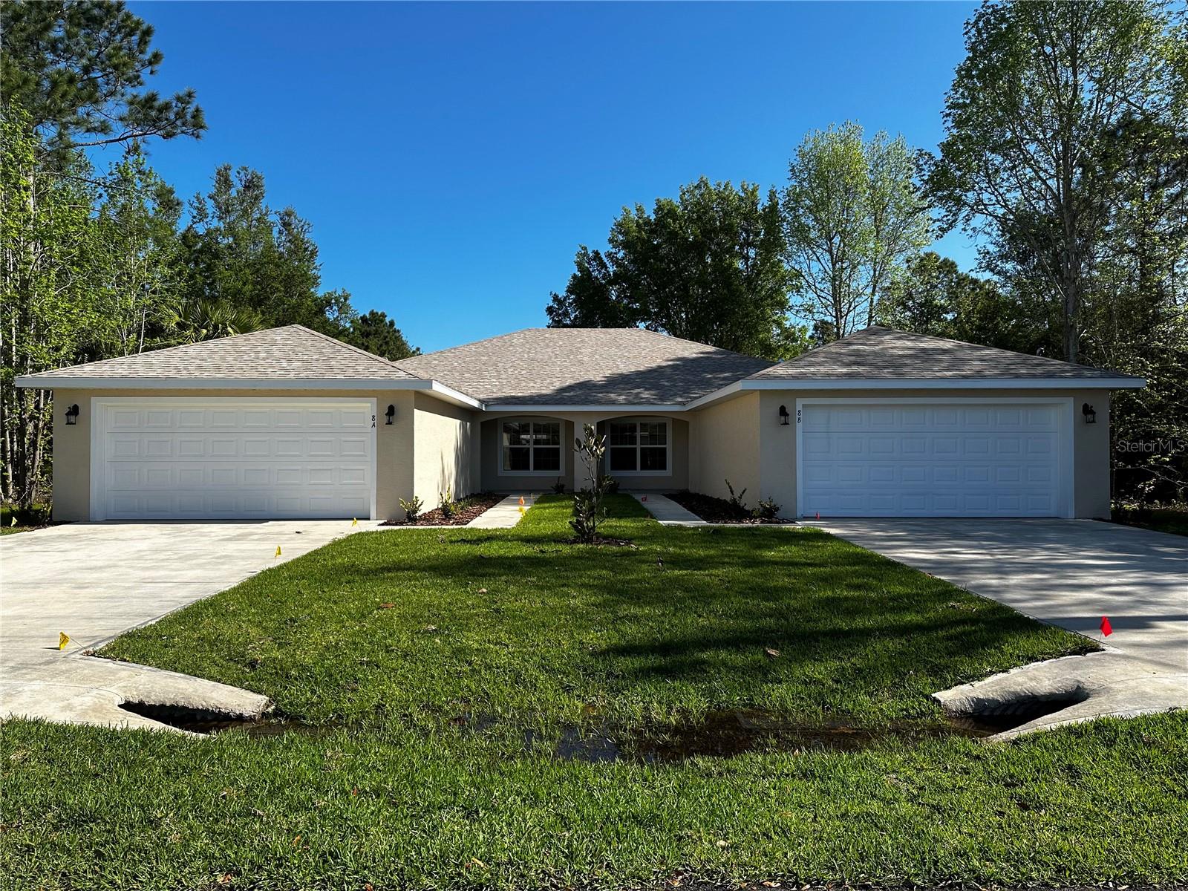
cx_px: 594
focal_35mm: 24
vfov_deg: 56.8
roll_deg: +0.7
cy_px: 446
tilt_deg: +0.1
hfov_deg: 71.6
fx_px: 824
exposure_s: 1/3356
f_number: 1.78
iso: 80
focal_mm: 6.86
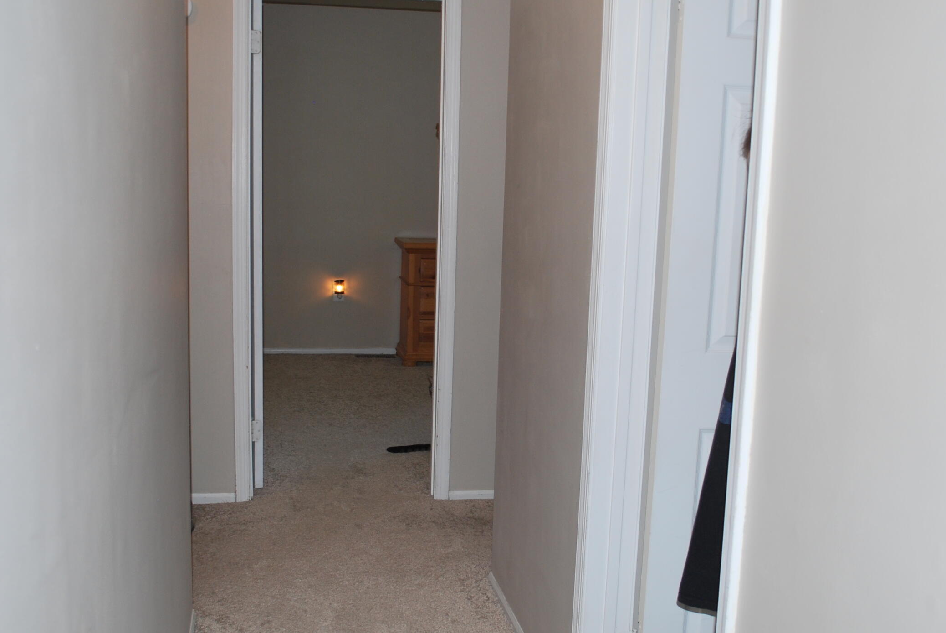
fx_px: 1026
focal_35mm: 39
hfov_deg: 49.5
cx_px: 461
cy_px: 337
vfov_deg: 34.3
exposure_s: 1/60
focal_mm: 18
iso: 200
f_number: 3.5
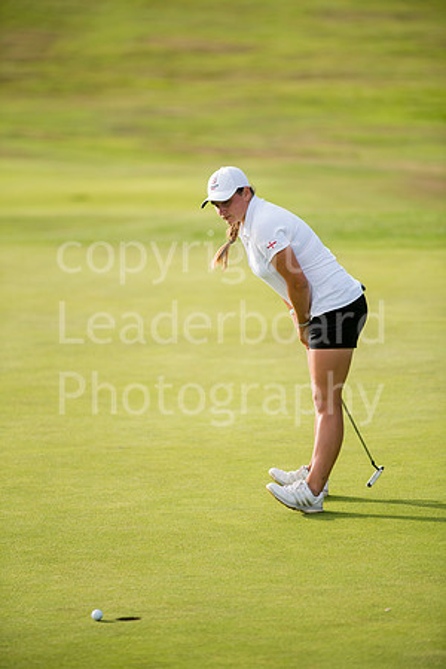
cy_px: 334
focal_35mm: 300
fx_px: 5575
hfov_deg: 4.6
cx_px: 223
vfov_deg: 6.9
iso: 400
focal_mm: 300
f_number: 4
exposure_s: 1/1600
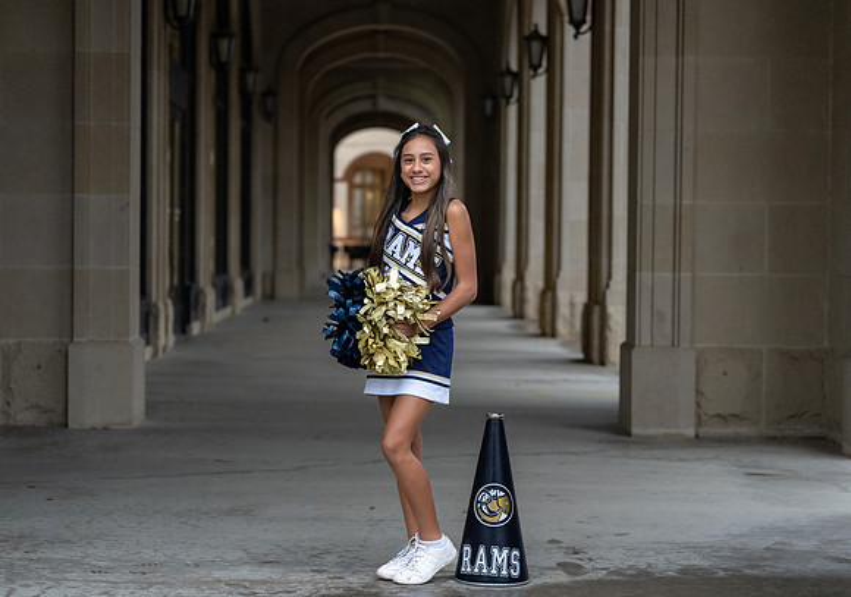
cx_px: 414
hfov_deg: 26.2
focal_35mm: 76
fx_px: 1826
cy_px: 299
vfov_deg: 18.6
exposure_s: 1/250
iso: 3200
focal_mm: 70
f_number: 2.8
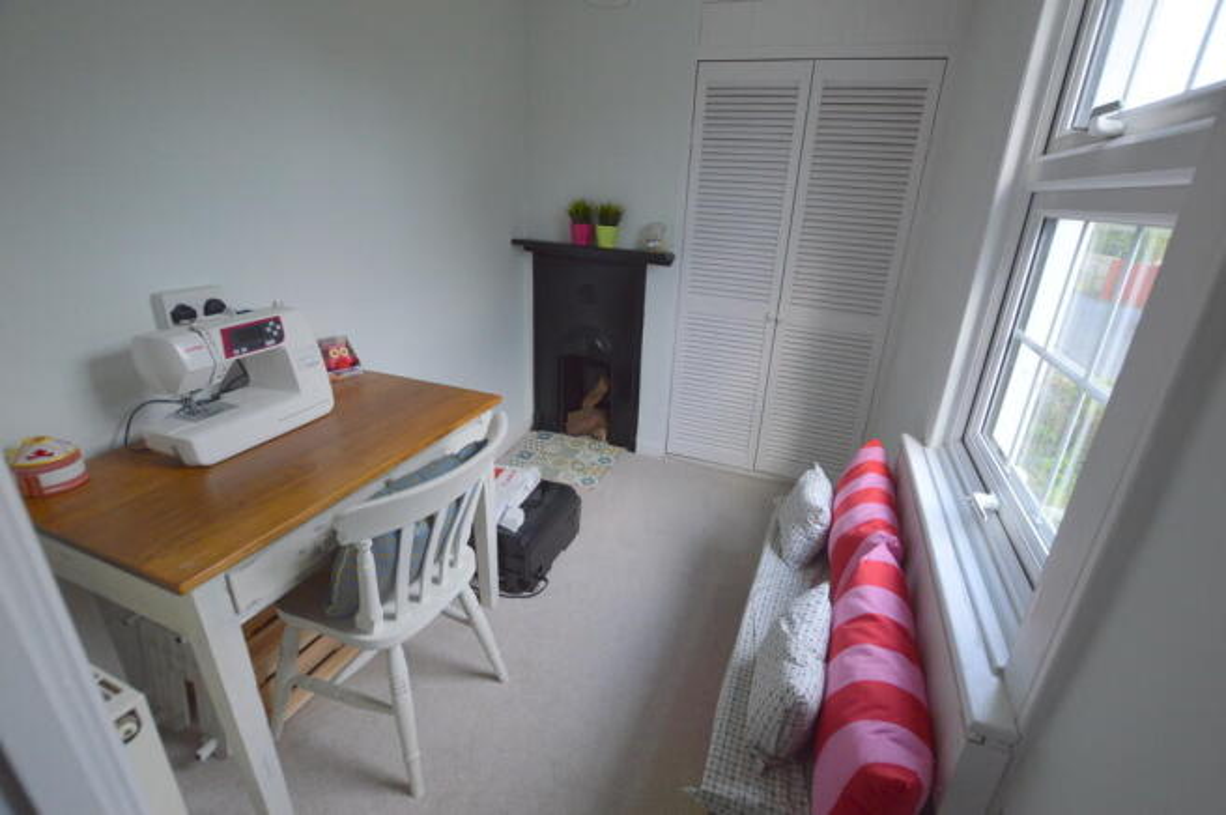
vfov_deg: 77.2
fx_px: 510
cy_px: 408
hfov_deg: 100.4
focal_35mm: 15
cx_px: 613
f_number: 5
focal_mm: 10
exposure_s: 1/100
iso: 400
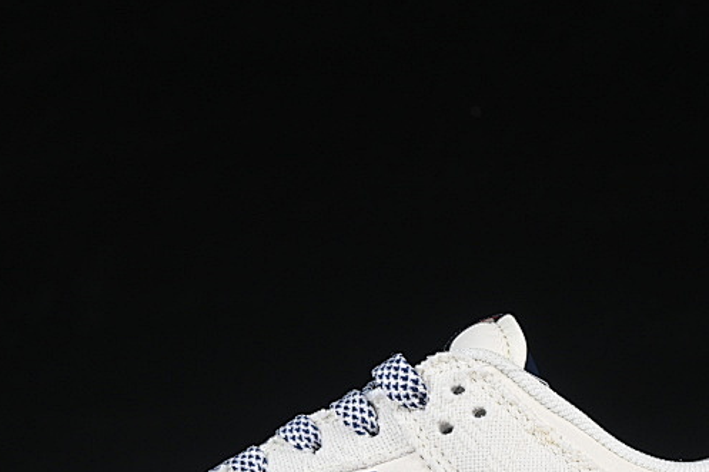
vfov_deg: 8.4
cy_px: 451
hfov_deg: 12.6
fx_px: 3209
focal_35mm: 163
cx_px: 361
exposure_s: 1/80
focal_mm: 50
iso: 160
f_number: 8
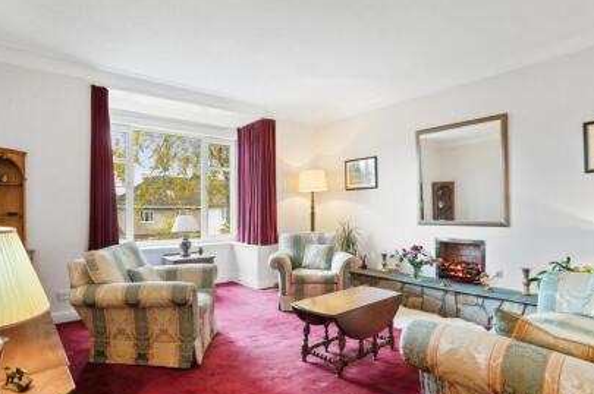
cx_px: 249
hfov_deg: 83.4
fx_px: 330
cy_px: 201
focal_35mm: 20
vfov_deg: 61.8
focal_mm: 16
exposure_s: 1/8
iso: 800
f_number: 8
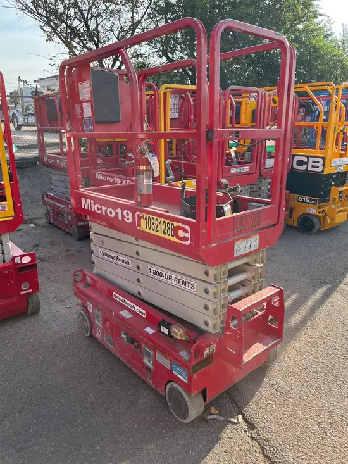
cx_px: 174
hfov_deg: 53.1
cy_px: 232
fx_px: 348
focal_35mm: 26
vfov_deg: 67.3
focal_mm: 5.1
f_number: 1.6
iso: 50
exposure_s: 1/727
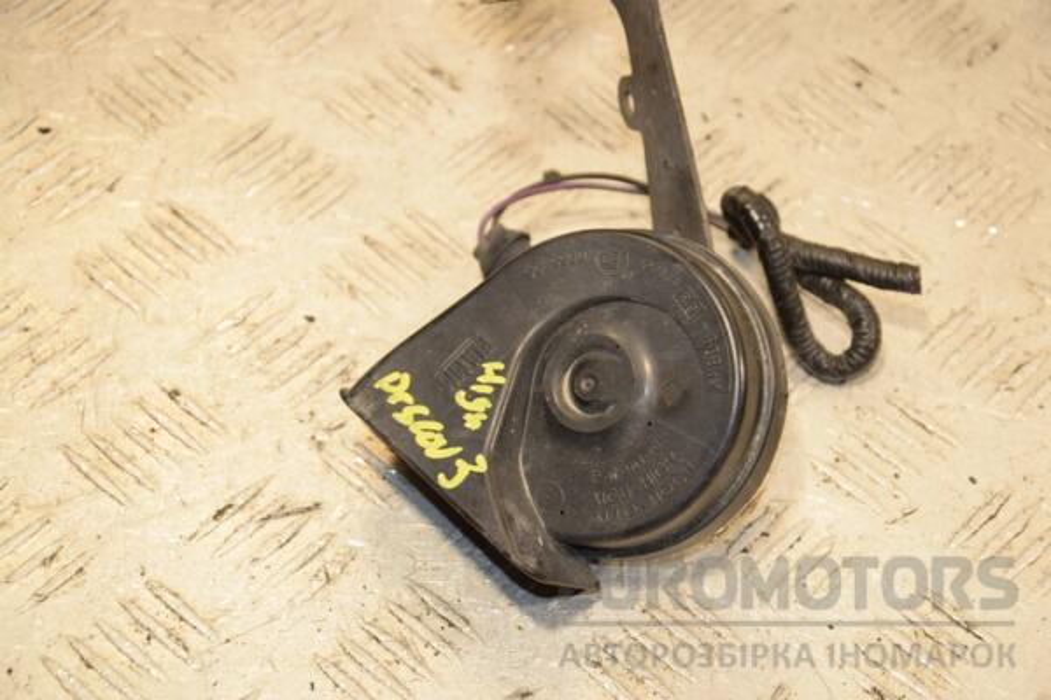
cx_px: 526
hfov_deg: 20.6
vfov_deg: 13.8
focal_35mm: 99
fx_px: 2890
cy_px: 350
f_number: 6.3
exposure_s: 1/200
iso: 800
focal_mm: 66
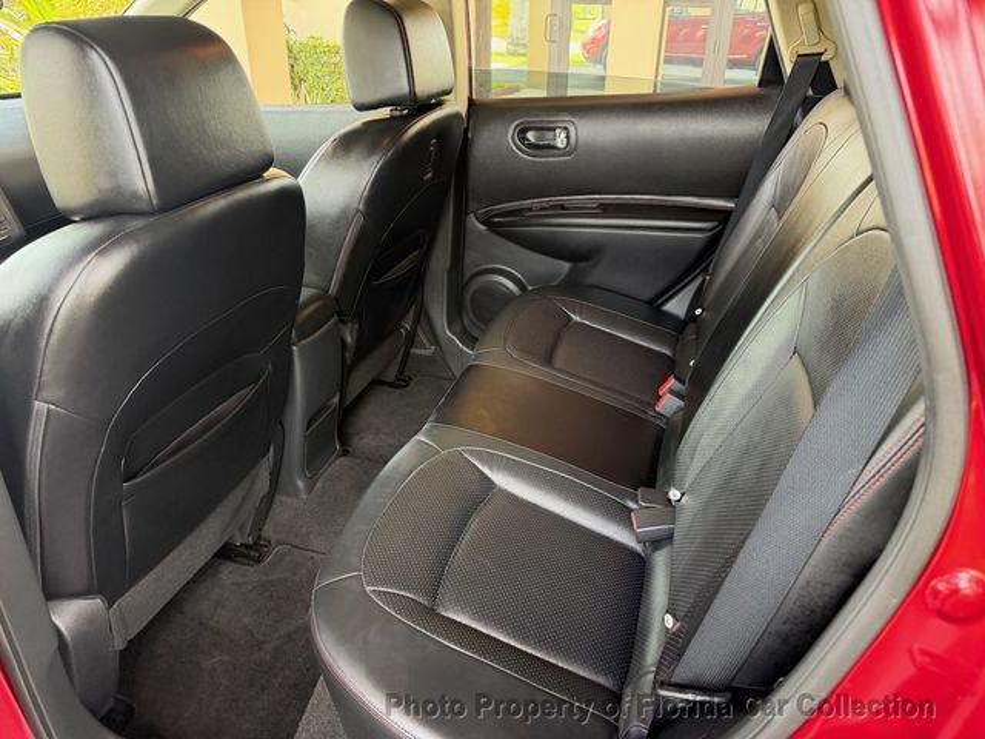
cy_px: 370
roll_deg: -1.6
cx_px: 492
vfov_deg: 56.8
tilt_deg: -28.2
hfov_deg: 71.6
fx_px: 683
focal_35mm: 24
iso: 200
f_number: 1.78
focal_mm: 6.76
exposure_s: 1/60
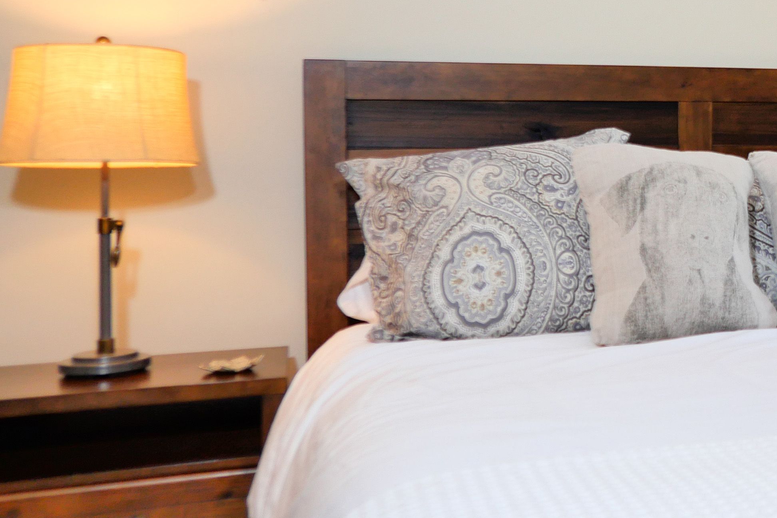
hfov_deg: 34.6
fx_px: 1036
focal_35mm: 48
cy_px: 171
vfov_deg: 27.9
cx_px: 883
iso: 800
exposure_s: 1/320
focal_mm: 9
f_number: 2.8
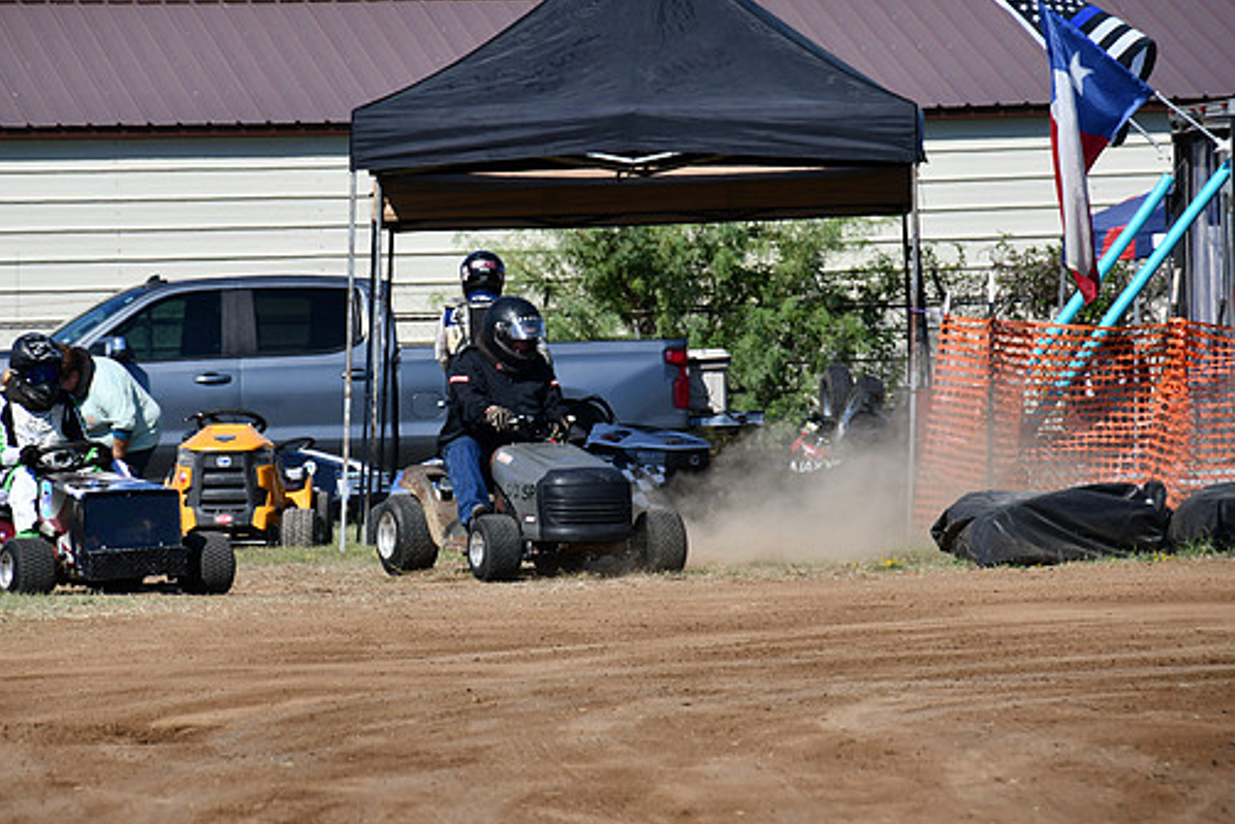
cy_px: 390
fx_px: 10980
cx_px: 526
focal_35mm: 320
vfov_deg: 4.3
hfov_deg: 6.4
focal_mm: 185
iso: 140
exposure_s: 1/500
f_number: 8
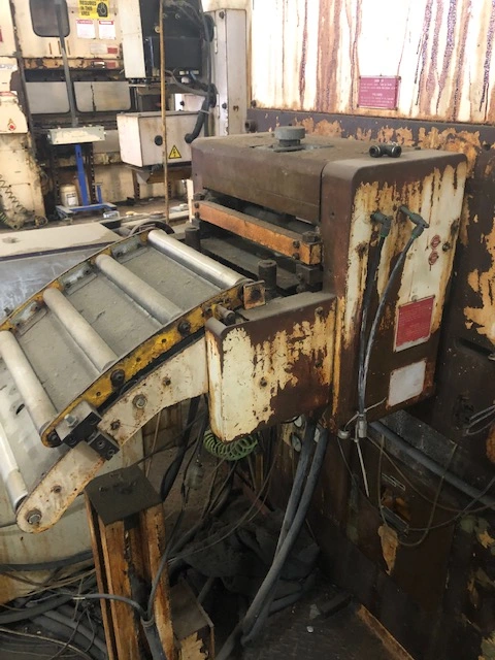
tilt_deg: -25.9
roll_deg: +1.9
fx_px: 534
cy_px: 330
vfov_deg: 63.4
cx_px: 248
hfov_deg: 49.7
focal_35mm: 28
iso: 100
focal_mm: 3.99
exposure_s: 1/6
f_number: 1.8
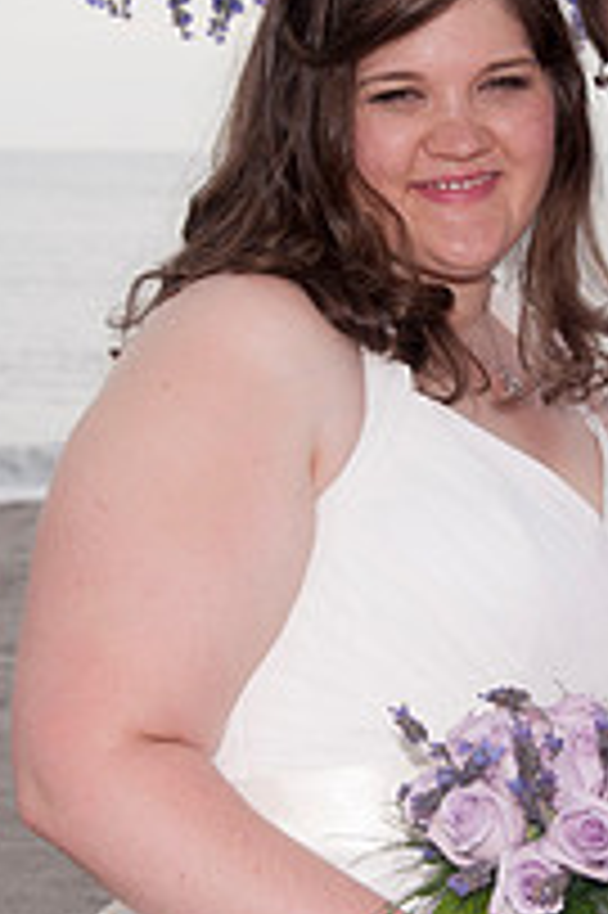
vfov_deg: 11.2
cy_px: 446
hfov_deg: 7.5
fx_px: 4644
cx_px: 601
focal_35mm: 183
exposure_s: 1/250
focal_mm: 55
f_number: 10
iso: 100
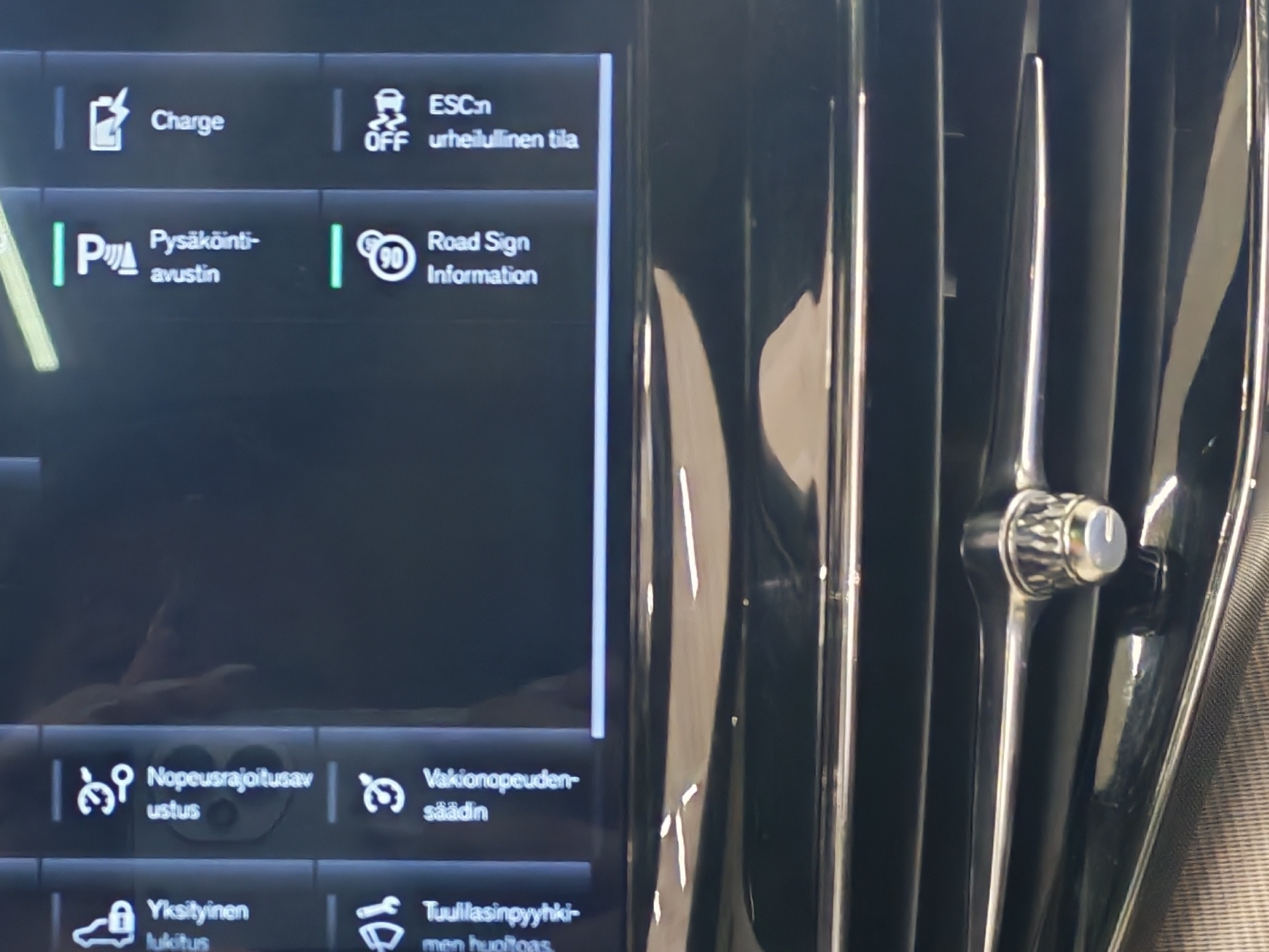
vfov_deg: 19.4
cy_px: 816
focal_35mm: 75
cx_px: 185
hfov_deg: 25.4
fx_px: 2750
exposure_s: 1/50
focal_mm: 6.12
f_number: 1.9
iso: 2500
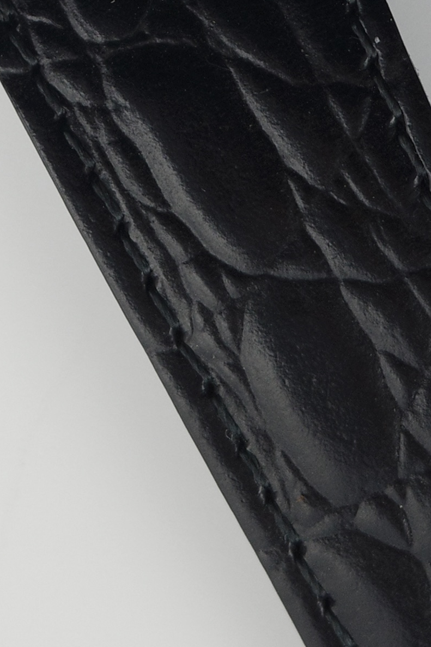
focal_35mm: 190
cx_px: 7
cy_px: -465
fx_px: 3413
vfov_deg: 10.3
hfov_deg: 7.2
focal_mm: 26
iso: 200
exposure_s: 1/250
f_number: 4
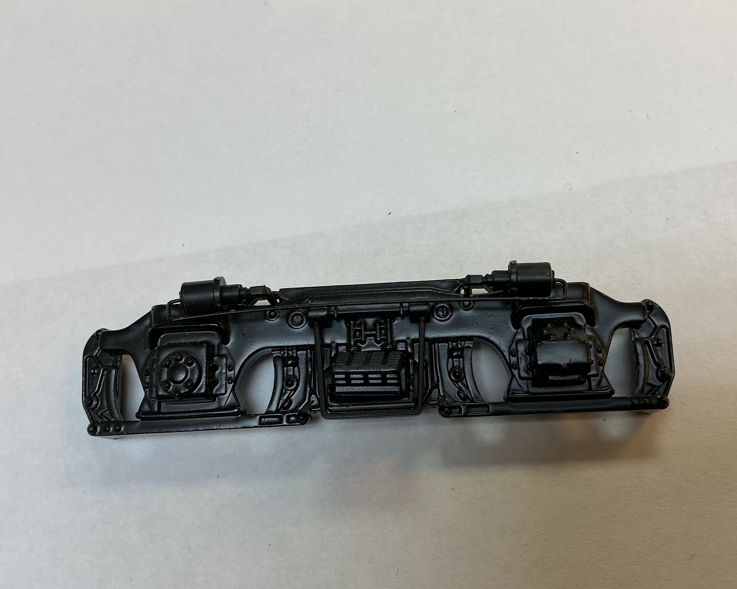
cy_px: 301
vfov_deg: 47.1
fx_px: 676
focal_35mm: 31
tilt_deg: -76.2
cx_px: 395
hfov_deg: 57.1
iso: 40
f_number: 1.8
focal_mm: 3
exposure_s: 1/120
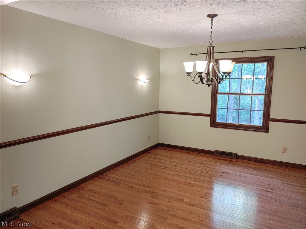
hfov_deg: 67.3
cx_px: 153
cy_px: 114
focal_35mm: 26
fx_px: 230
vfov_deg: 53.1
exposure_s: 1/40
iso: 100
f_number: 1.8
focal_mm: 5.58
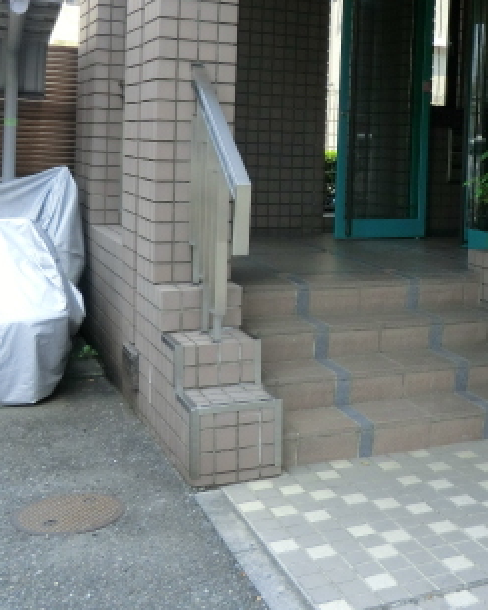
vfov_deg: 37.4
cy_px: 181
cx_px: 492
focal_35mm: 49
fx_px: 884
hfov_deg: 28.8
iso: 80
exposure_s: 1/200
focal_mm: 4.3
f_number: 3.2
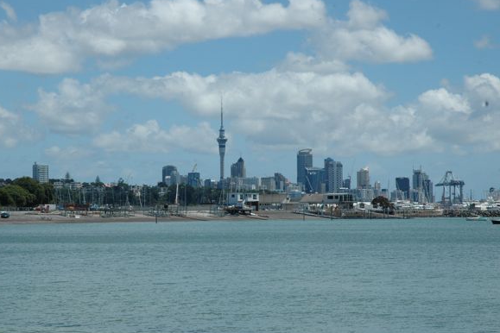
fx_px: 1611
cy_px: 166
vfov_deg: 11.8
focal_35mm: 116
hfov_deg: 17.6
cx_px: 225
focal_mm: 70
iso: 400
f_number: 13
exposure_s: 1/640
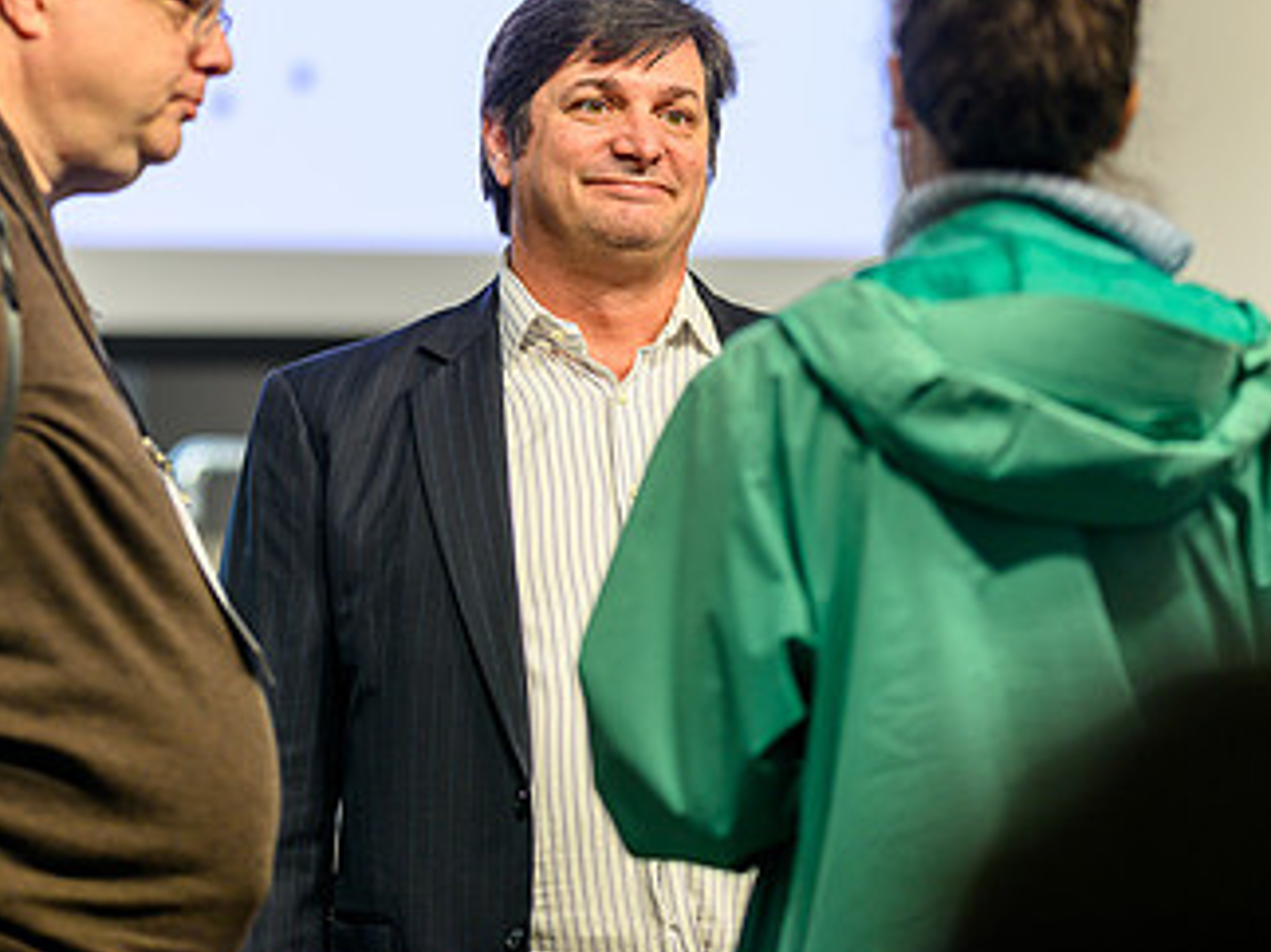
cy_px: 262
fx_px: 8735
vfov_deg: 6.2
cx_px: 535
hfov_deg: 8.3
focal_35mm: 238
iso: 160
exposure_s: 1/200
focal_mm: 135
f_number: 1.8
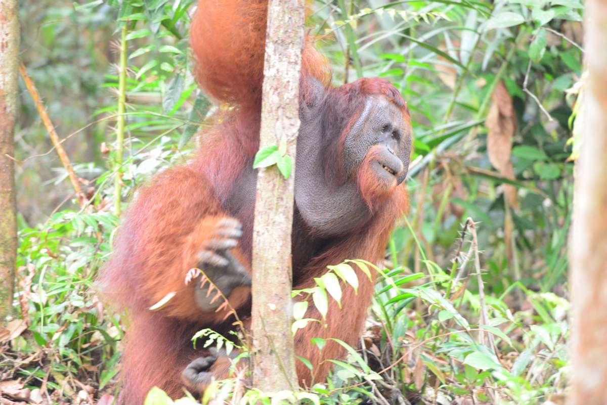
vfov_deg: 7.0
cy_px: 202
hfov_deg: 10.5
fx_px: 3289
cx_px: 304
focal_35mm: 195
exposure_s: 1/200
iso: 6400
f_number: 2.8
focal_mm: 195
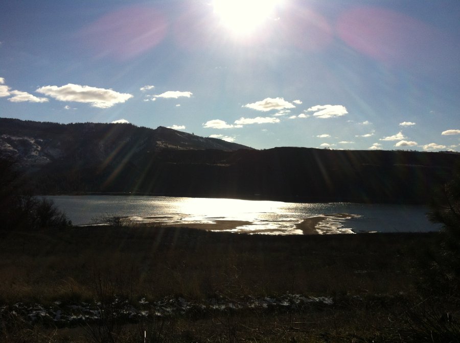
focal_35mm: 35
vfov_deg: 40.6
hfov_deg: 52.7
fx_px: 464
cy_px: 172
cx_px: 230
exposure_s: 1/3771
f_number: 2.8
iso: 80
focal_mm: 3.85
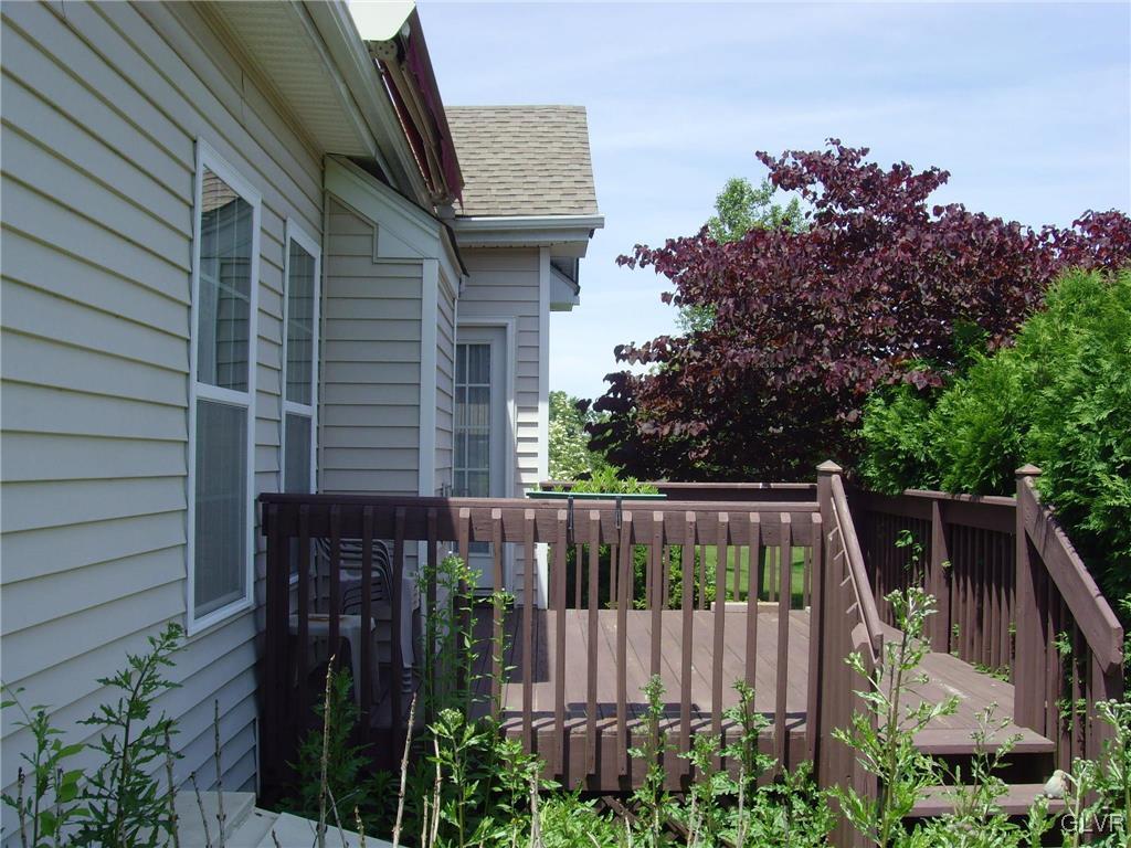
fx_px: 1274
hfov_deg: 47.9
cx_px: 566
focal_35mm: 39
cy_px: 424
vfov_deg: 36.8
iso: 80
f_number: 6.3
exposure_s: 1/250
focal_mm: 6.6
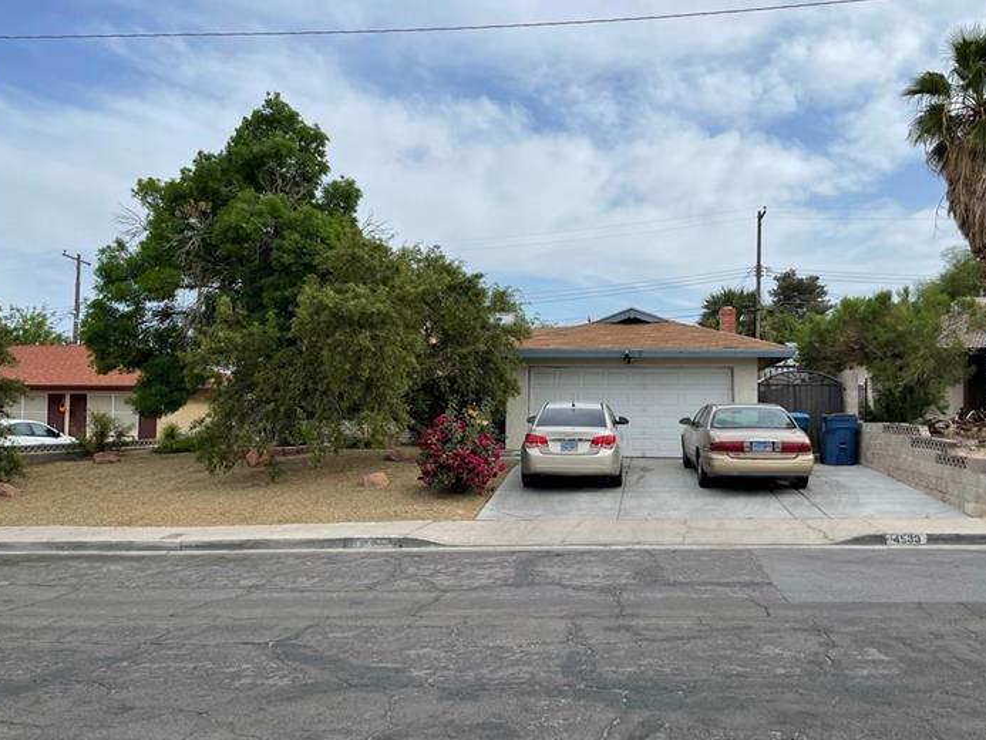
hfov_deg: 59.8
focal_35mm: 30
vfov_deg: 46.8
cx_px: 552
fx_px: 855
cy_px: 393
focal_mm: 5.1
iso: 32
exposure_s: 1/4717
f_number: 1.6
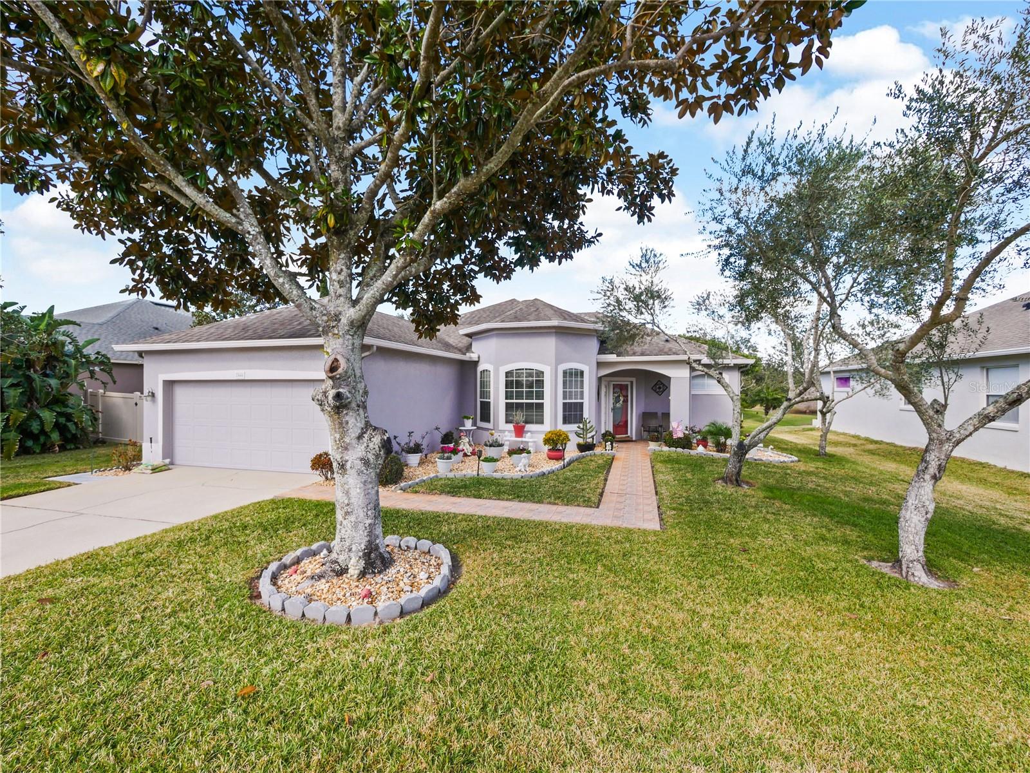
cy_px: 386
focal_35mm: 14
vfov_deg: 85.7
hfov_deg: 102.1
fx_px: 417
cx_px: 515
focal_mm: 7
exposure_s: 1/320
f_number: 6.3
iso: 200
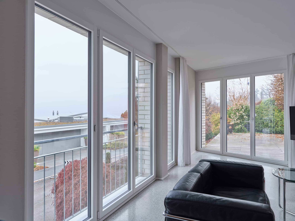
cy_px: 110
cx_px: 148
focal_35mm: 26
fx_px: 222
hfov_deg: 67.3
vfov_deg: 53.1
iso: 100
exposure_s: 1/6
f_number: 11
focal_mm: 32.6
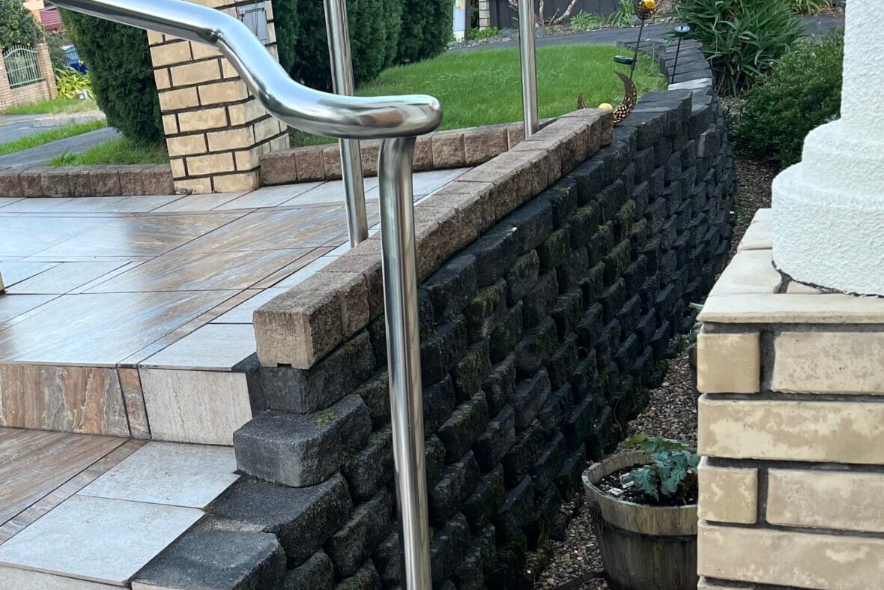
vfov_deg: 29.7
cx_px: 168
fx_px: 1081
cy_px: 485
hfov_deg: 42.4
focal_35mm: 44
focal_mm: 5.7
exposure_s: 1/121
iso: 100
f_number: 1.5
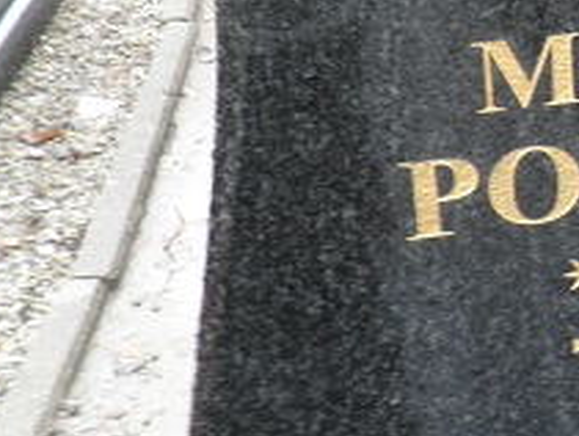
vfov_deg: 19.5
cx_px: 846
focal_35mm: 73
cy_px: -25
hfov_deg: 22.4
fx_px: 1222
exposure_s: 1/30
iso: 125
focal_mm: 4.3
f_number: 3.3
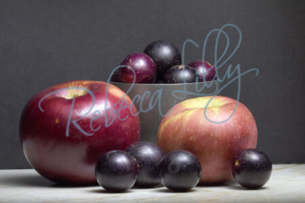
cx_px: 152
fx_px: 2541
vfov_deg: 4.6
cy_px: 102
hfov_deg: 6.9
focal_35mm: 300
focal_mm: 200
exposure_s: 75
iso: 400
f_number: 36
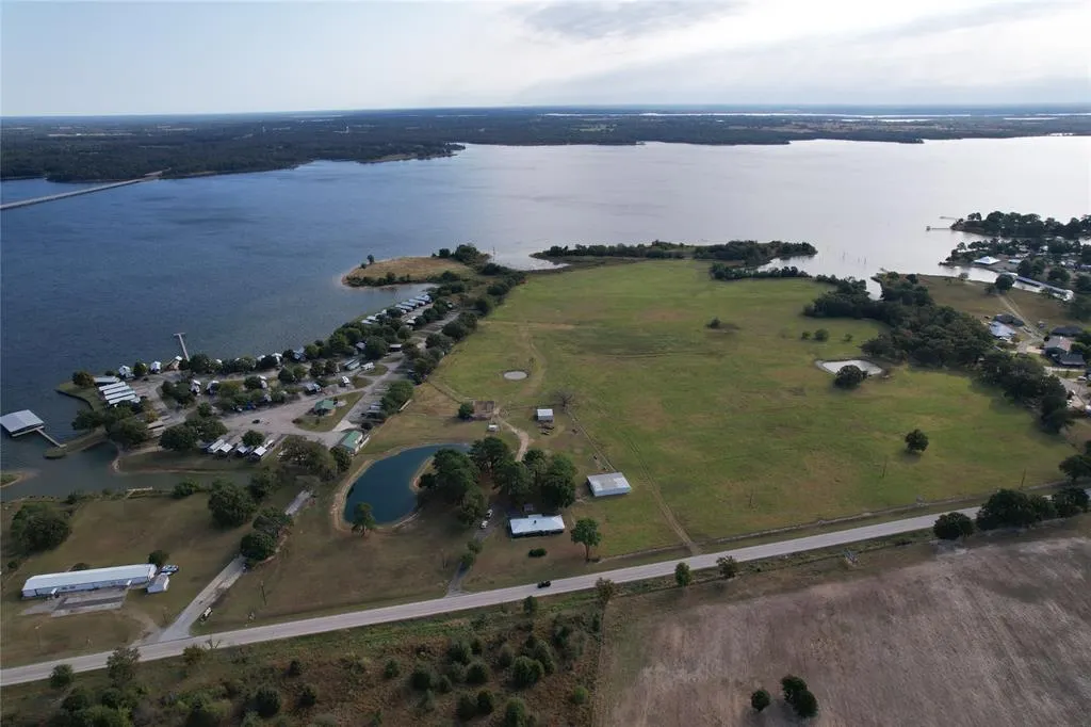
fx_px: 666
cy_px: 364
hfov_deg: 78.6
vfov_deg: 57.2
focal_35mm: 22
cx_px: 546
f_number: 2.8
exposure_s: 1/1600
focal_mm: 8.38
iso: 130
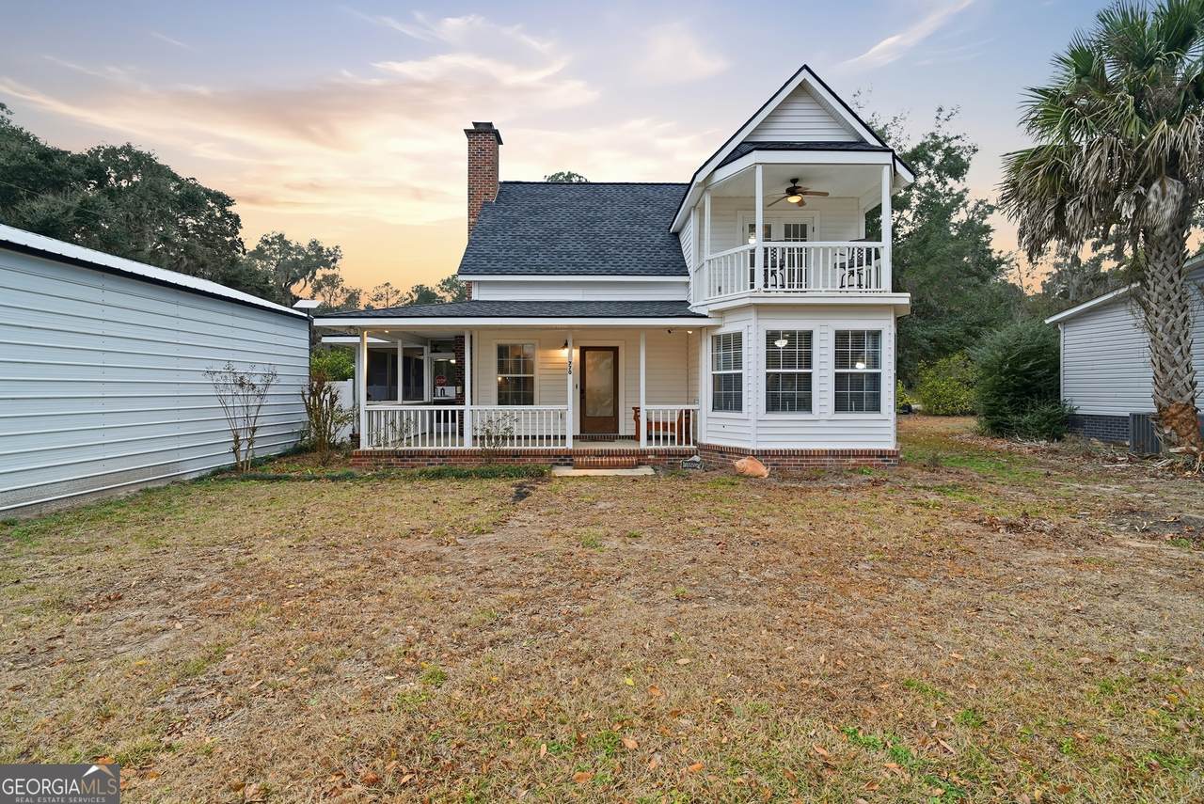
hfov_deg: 96.7
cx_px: 602
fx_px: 535
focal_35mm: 16
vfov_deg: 73.8
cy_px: 402
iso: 320
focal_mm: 16
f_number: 9
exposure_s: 1/100
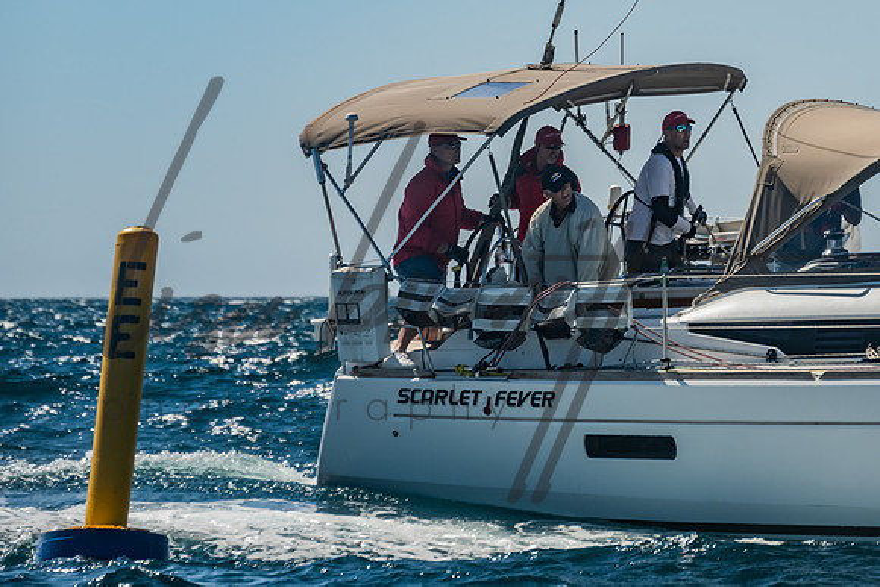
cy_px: 148
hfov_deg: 8.2
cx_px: 607
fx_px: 6169
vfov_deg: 5.4
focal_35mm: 252
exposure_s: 1/800
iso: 160
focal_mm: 150
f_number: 6.3
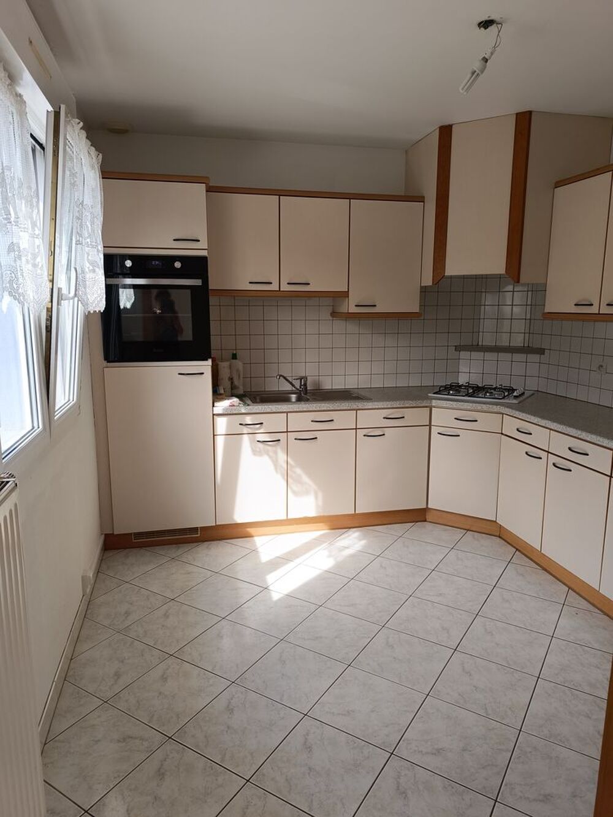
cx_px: 306
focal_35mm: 24
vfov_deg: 71.6
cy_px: 408
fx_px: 567
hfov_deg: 56.8
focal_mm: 6.14
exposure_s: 1/100
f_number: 1.65
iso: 97
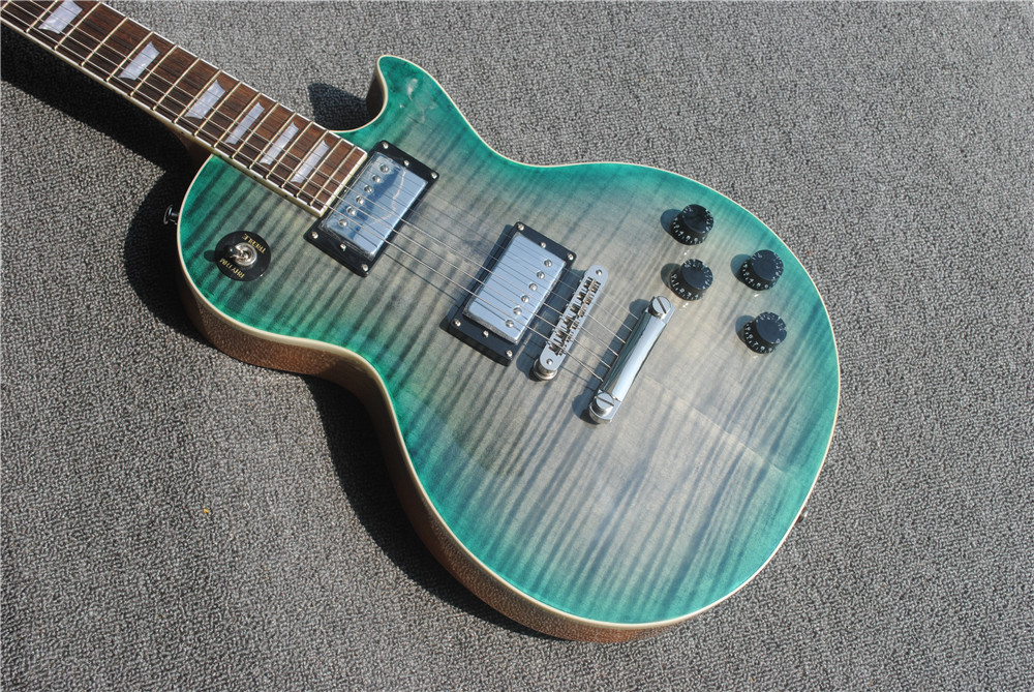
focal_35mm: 48
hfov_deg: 41.1
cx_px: 517
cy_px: 346
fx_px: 1380
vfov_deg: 28.1
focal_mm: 32
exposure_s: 1/250
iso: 100
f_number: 8
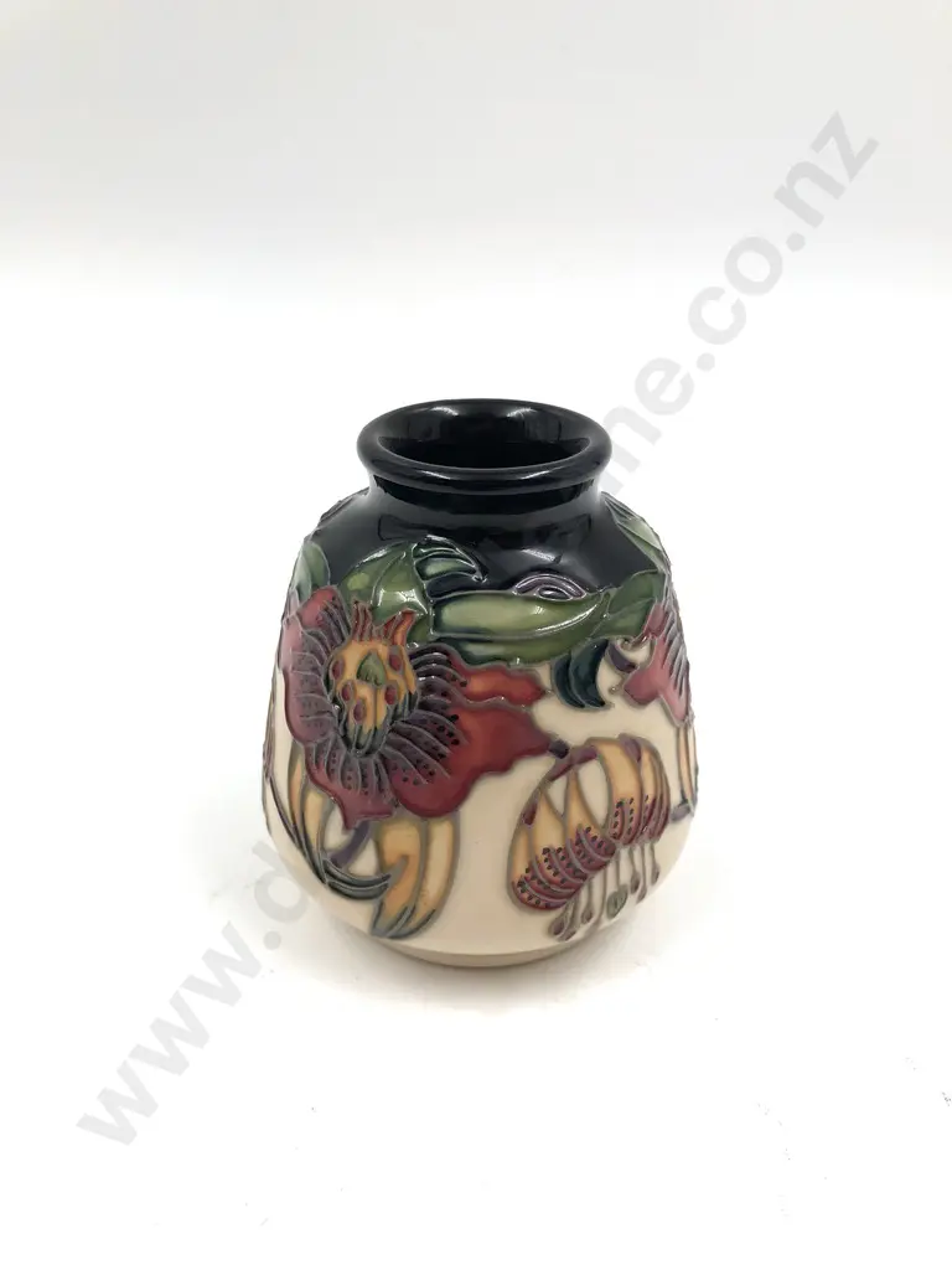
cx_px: 476
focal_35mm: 28
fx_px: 1027
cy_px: 635
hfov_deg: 49.7
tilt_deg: -28.5
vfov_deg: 63.4
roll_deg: -0.4
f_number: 1.8
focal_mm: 3.99
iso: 20
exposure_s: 1/289
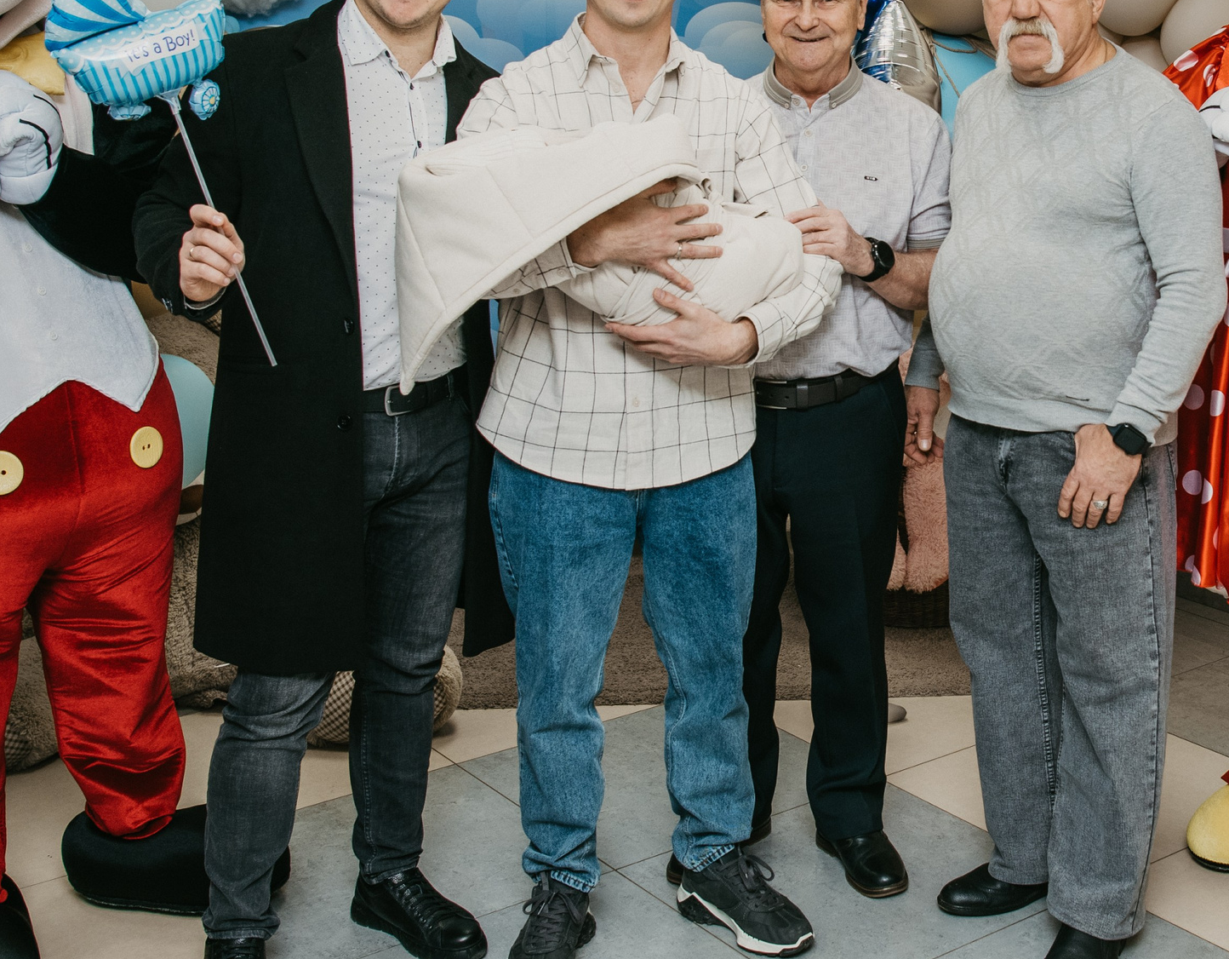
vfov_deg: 28.6
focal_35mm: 52
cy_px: 336
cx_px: 974
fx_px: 1873
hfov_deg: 35.2
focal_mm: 24
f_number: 4
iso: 160
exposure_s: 1/160
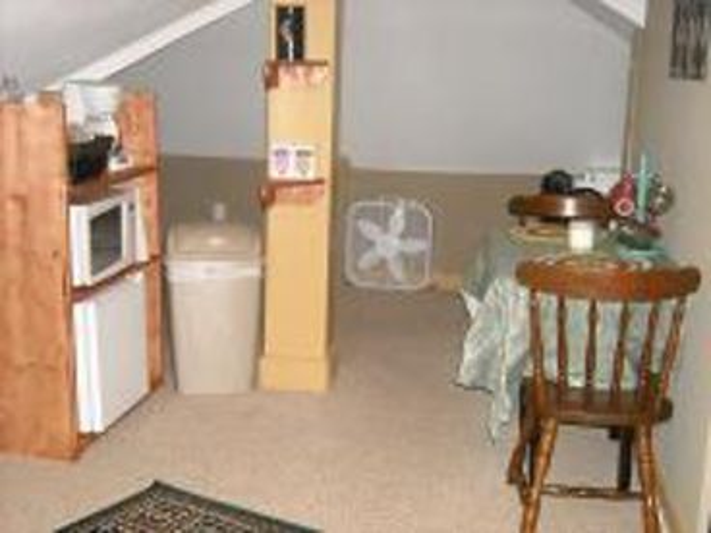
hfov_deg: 35.5
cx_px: 356
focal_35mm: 54
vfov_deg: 27.0
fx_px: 1109
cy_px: 266
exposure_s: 1/60
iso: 702
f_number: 3.3
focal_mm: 8.85
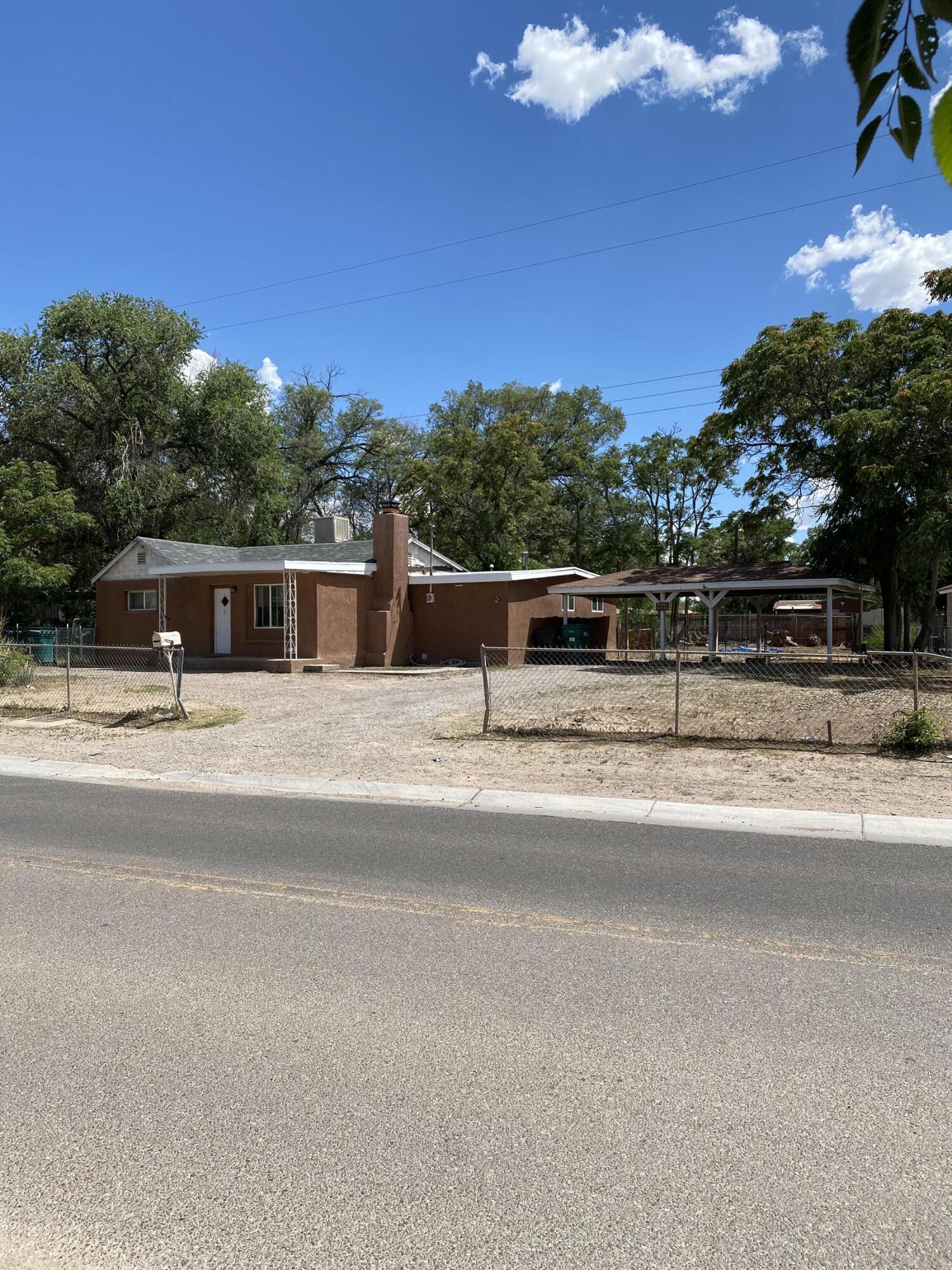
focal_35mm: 26
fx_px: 953
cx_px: 476
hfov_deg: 53.1
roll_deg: +1.1
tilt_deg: +0.8
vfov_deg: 67.3
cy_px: 635
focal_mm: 4.25
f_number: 1.8
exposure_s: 1/3125
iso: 32
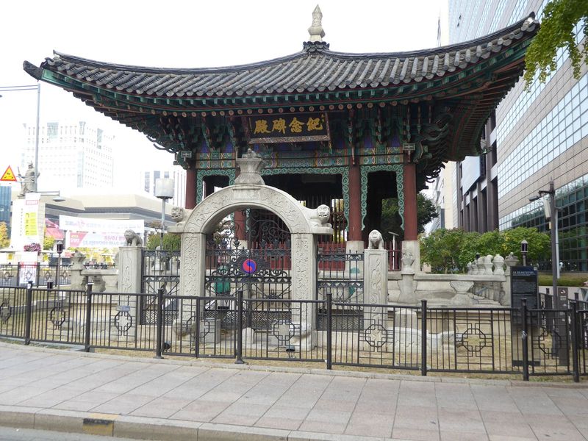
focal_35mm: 36
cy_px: 220
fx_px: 612
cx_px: 294
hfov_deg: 51.4
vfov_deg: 39.7
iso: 80
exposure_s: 1/160
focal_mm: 6.3
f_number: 3.7
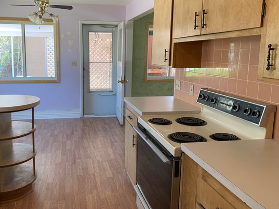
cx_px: 113
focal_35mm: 31
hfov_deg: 57.9
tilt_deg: -8.2
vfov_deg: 45.4
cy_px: 94
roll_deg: -0.1
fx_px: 250
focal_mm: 4.25
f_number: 1.8
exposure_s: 1/60
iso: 50
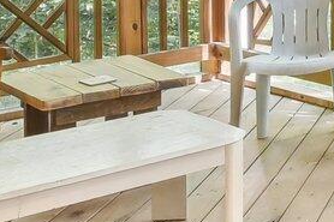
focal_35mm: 103
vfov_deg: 12.1
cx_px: 632
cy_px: -184
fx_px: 955
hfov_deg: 16.2
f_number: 9
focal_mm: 14
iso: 200
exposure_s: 1/2.5
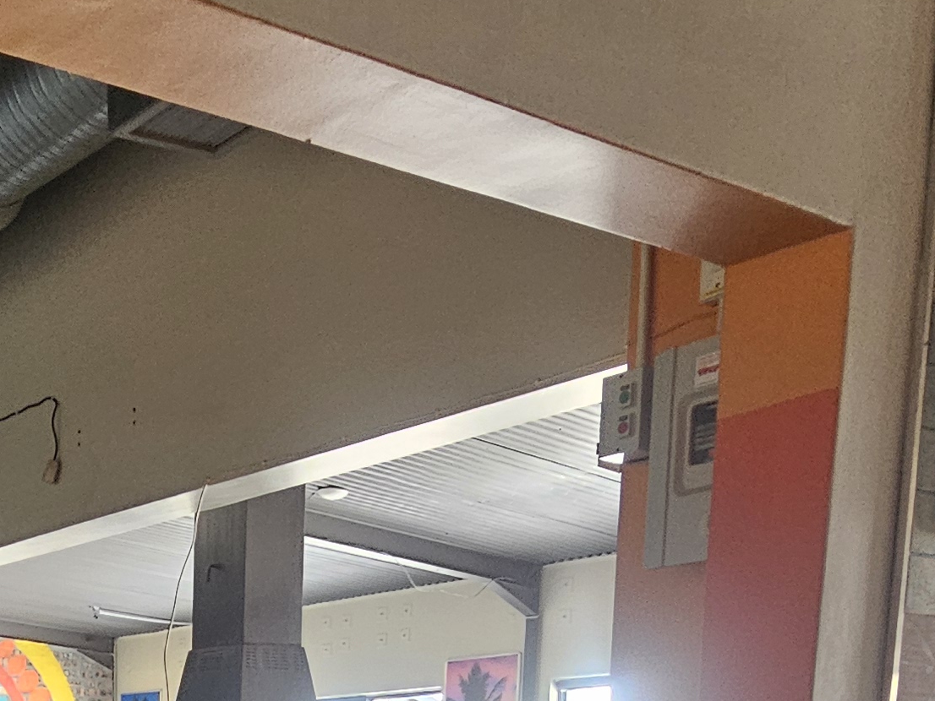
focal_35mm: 47
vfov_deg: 25.2
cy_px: 985
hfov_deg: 36.1
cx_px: -14
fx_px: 1270
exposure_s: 1/50
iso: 250
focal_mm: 2.2
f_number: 2.2
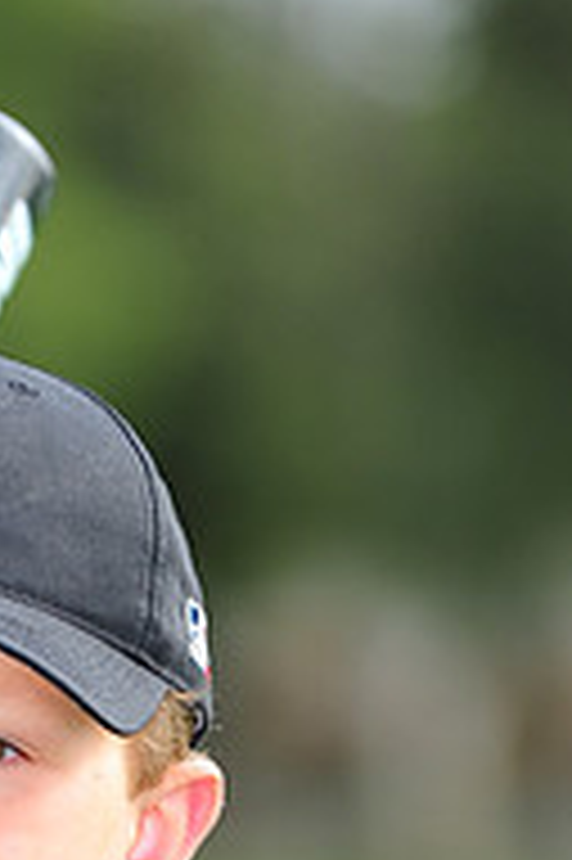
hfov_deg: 2.4
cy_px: 1108
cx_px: -221
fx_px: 13394
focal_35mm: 561
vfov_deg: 3.7
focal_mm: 185
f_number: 4
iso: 200
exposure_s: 1/640
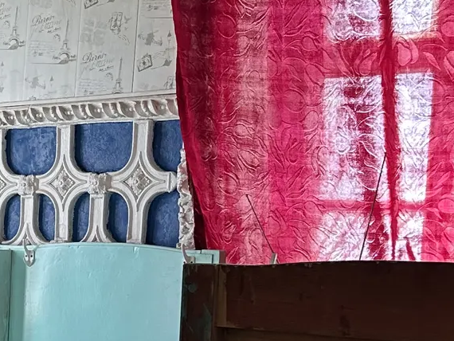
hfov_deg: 17.6
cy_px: 365
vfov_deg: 14.4
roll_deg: -1.4
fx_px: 1325
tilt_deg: -6.0
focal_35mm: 101
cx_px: -213
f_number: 1.78
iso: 125
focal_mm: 6.86
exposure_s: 1/100
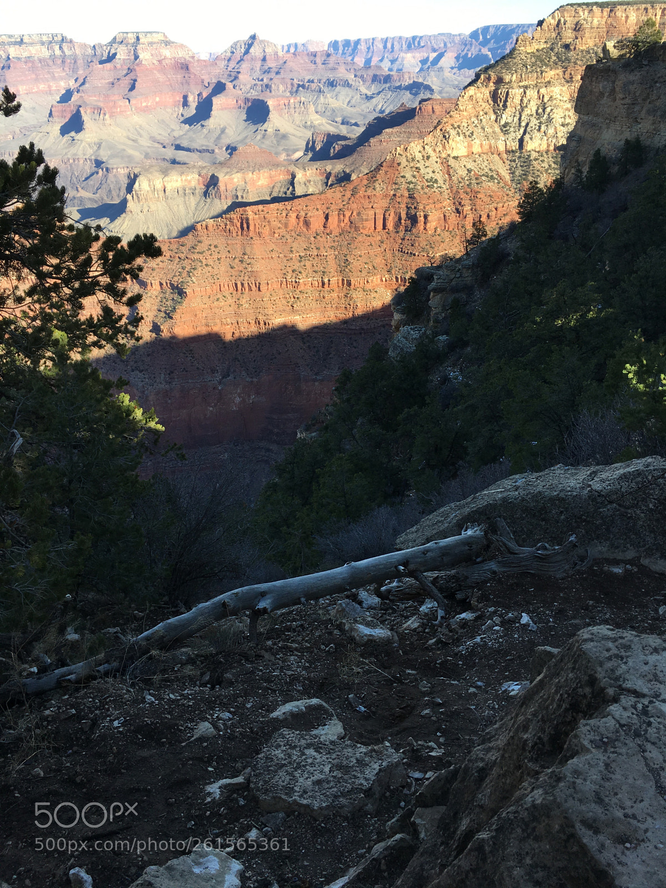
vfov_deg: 61.7
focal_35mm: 29
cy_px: 444
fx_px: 744
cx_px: 333
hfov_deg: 48.2
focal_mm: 4.15
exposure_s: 1/591
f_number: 2.2
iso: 25
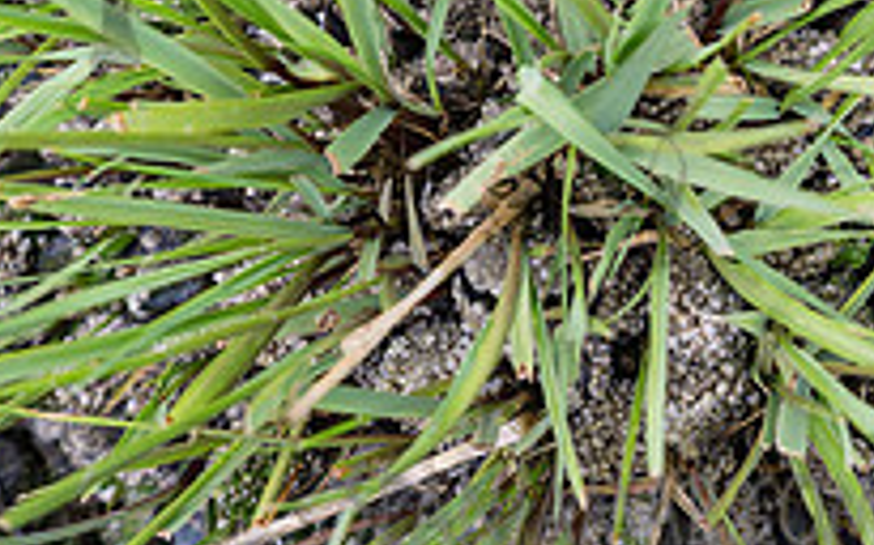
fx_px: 2405
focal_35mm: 101
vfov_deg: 12.4
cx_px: 661
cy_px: -213
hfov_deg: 20.4
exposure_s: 1/160
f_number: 4.5
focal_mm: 35
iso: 80
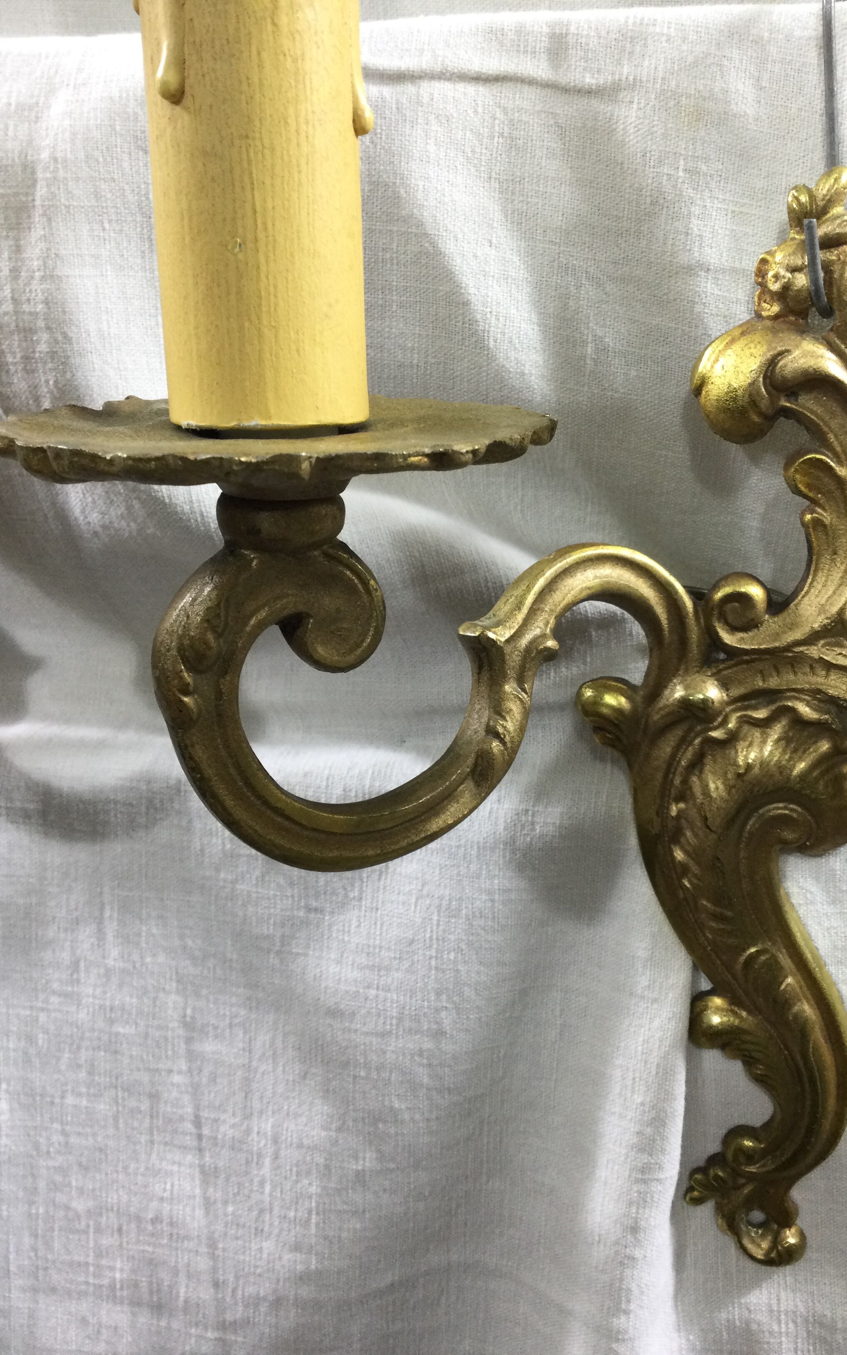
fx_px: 1219
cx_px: 500
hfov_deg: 38.2
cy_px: 676
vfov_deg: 58.1
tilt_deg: -13.4
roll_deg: -0.4
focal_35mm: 33
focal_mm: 3.3
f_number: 2.4
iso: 40
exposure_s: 1/33
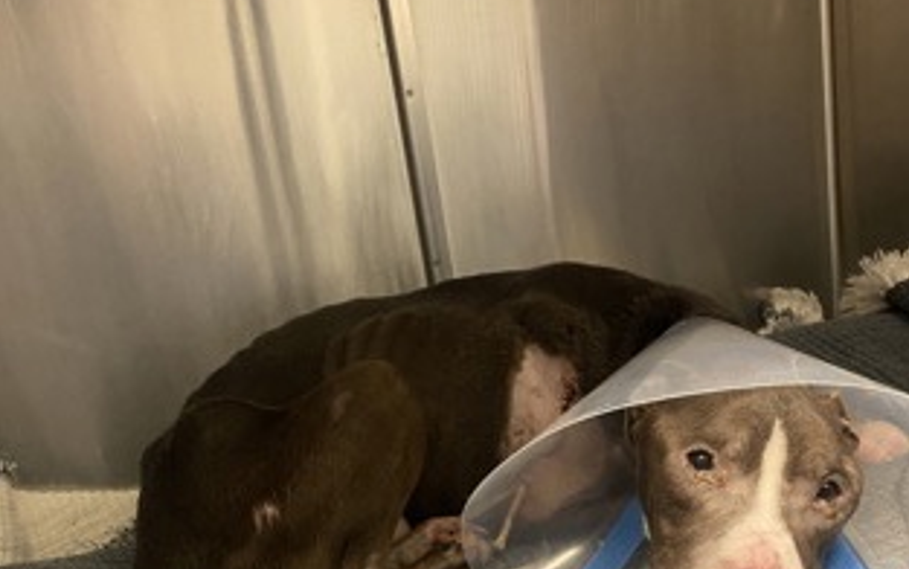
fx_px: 917
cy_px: 517
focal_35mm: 37
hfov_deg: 52.7
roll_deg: +9.9
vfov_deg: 32.7
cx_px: 454
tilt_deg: -15.9
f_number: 1.8
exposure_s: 1/44
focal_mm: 4.25
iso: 400
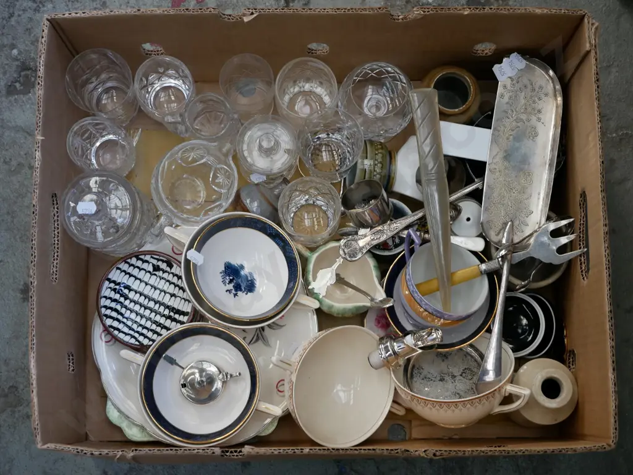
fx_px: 1024
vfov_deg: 26.1
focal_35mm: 56
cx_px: 316
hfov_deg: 34.3
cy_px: 238
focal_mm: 28
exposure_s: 1/60
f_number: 4.7
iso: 640
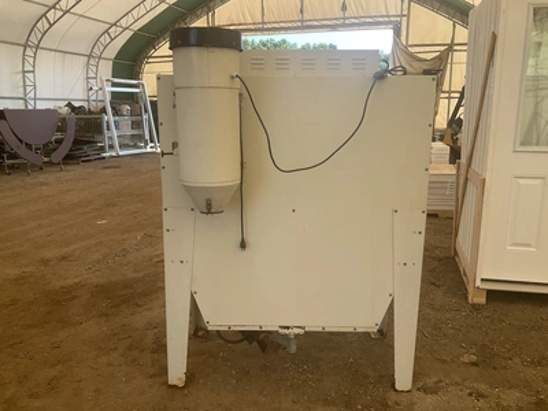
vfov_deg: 48.2
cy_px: 206
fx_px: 459
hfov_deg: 61.7
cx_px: 274
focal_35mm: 29
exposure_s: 1/180
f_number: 1.8
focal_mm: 3
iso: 20
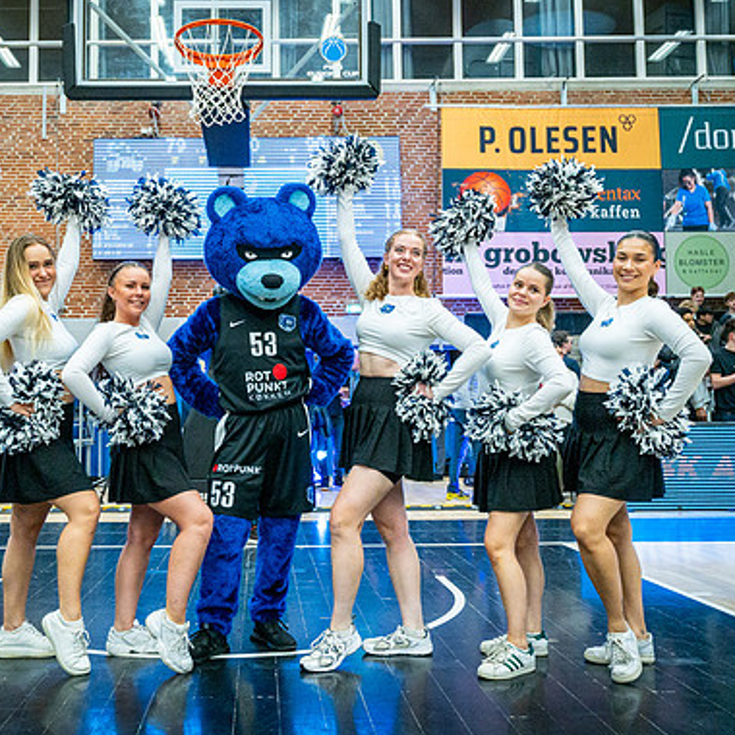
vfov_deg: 44.9
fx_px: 889
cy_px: 352
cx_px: 255
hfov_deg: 44.4
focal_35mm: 37
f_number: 2.8
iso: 5000
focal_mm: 25
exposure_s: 1/2000
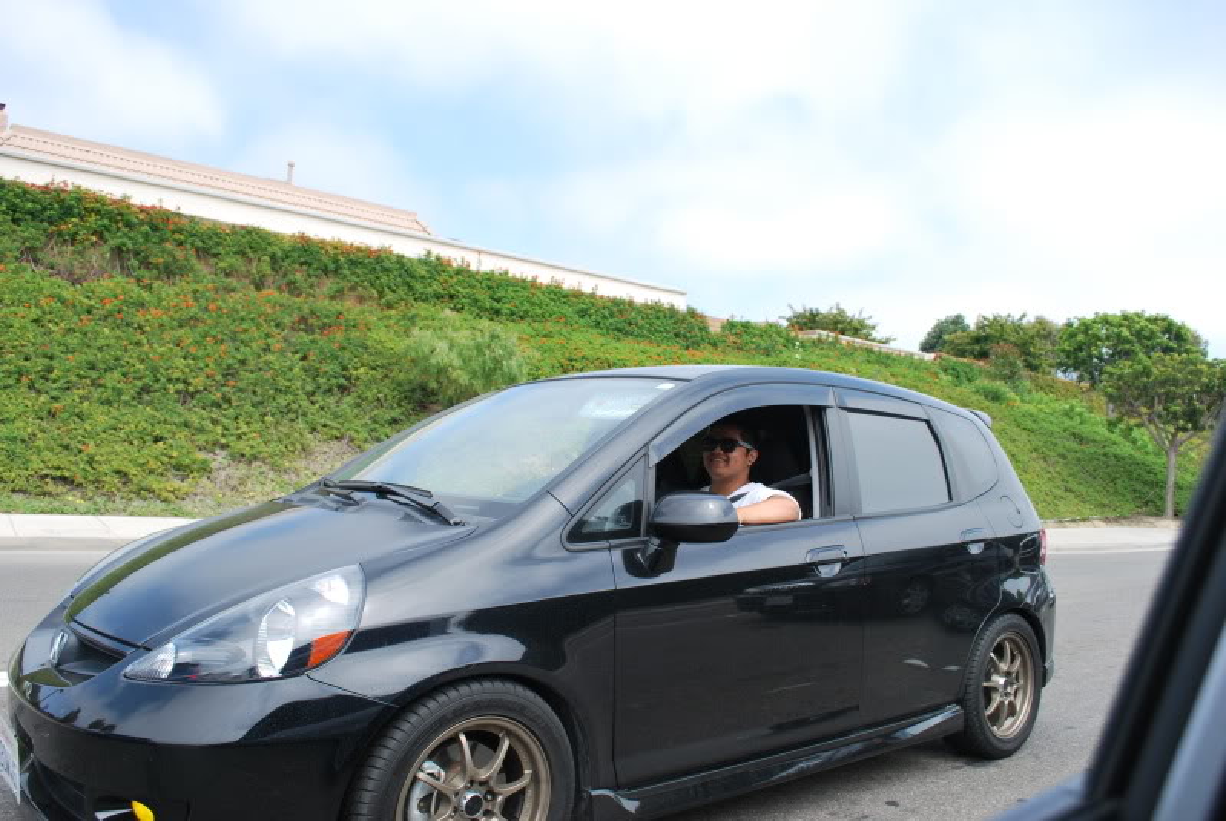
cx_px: 613
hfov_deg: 67.3
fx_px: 921
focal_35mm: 27
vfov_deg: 48.1
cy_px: 410
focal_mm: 18
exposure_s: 1/200
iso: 100
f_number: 7.1
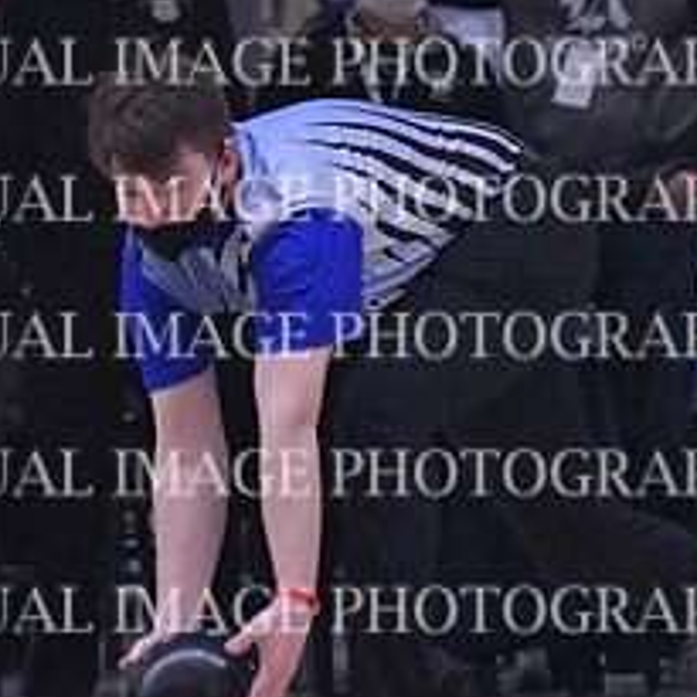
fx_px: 11122
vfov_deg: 3.6
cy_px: 267
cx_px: 313
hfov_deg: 3.6
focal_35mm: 488
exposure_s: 1/1000
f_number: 2.8
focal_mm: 135
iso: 5000
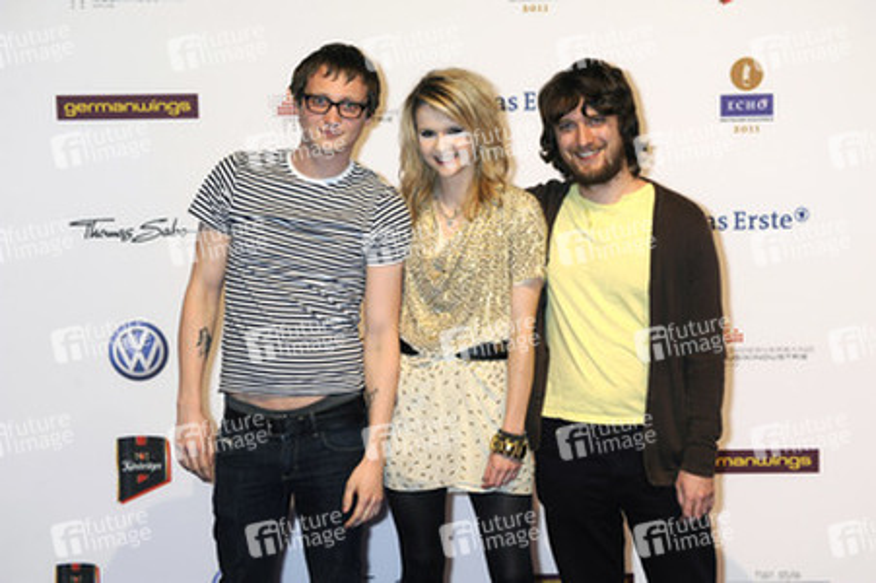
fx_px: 2067
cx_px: 438
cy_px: 292
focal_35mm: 85
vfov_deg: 16.0
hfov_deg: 23.9
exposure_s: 1/160
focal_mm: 85
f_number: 6.3
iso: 640
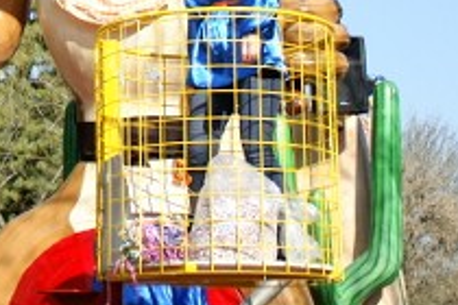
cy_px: -96
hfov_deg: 15.5
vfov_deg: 10.5
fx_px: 1628
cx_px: -85
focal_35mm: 128
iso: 100
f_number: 5
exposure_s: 1/500
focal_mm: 28
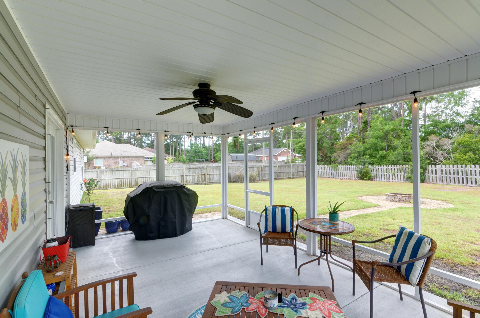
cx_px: 240
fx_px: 220
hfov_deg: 95.1
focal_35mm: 16
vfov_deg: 71.8
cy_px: 159
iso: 100
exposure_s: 1/30
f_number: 16
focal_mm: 11
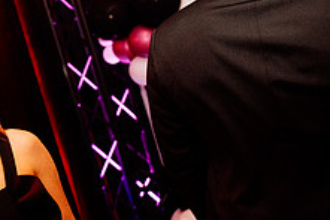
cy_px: 137
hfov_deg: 20.3
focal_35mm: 92
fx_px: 843
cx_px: -96
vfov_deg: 14.8
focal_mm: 35
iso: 2000
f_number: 2.8
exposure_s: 1/200
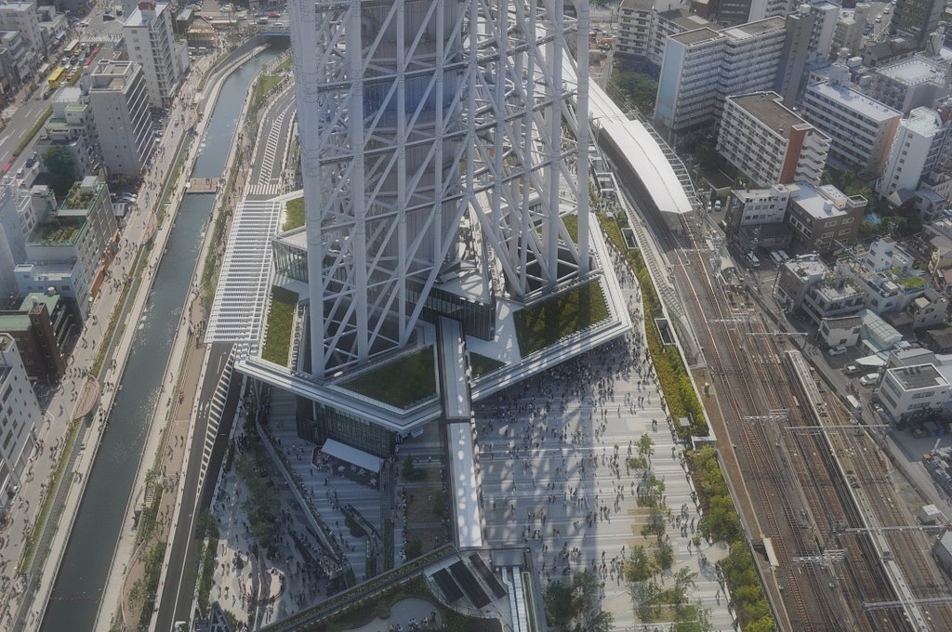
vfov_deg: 36.8
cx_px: 476
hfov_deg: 53.2
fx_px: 951
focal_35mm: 36
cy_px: 316
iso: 200
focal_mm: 24
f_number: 9
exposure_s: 1/320
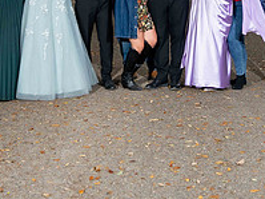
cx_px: 166
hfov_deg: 20.0
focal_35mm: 98
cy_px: -23
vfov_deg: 14.7
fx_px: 750
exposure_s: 1/200
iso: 200
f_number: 2.2
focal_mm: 35
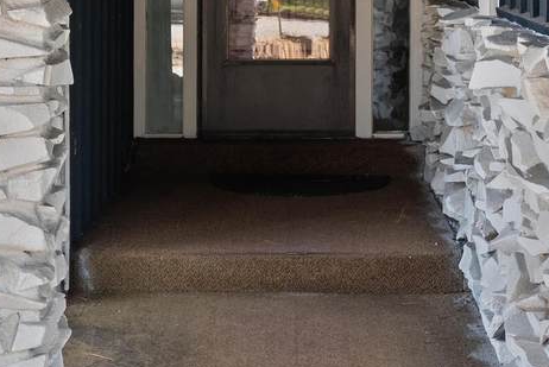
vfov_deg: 13.8
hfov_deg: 21.0
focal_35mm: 97
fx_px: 1481
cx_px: 292
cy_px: -50
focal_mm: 35
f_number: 8
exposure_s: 1/20
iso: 400
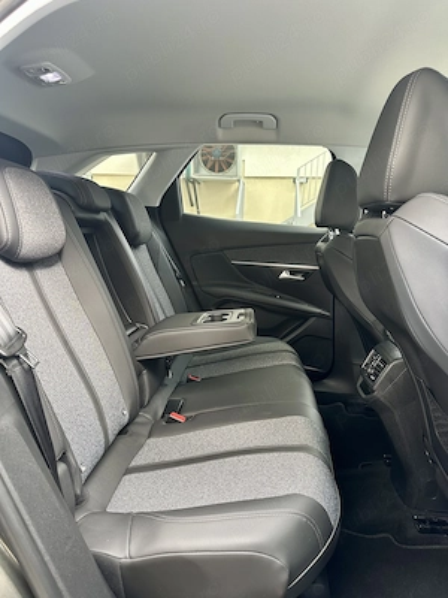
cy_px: 299
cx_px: 224
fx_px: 414
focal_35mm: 24
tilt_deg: -10.8
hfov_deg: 56.8
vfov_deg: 71.6
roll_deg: -2.9
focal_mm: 6.86
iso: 250
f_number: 1.78
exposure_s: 1/74
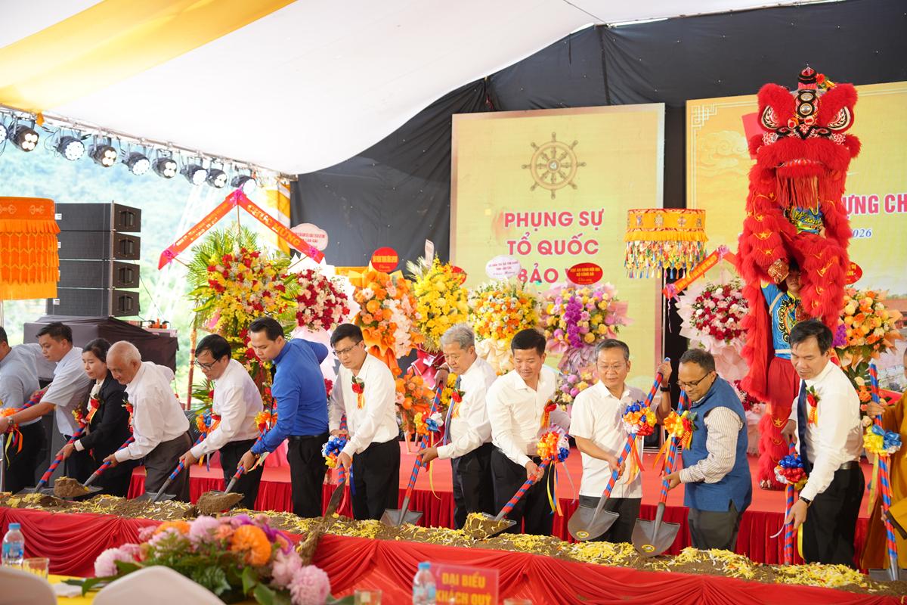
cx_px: 454
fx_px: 1310
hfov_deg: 38.2
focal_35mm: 52
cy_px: 302
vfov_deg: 26.0
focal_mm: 52
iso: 250
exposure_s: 1/160
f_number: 3.2
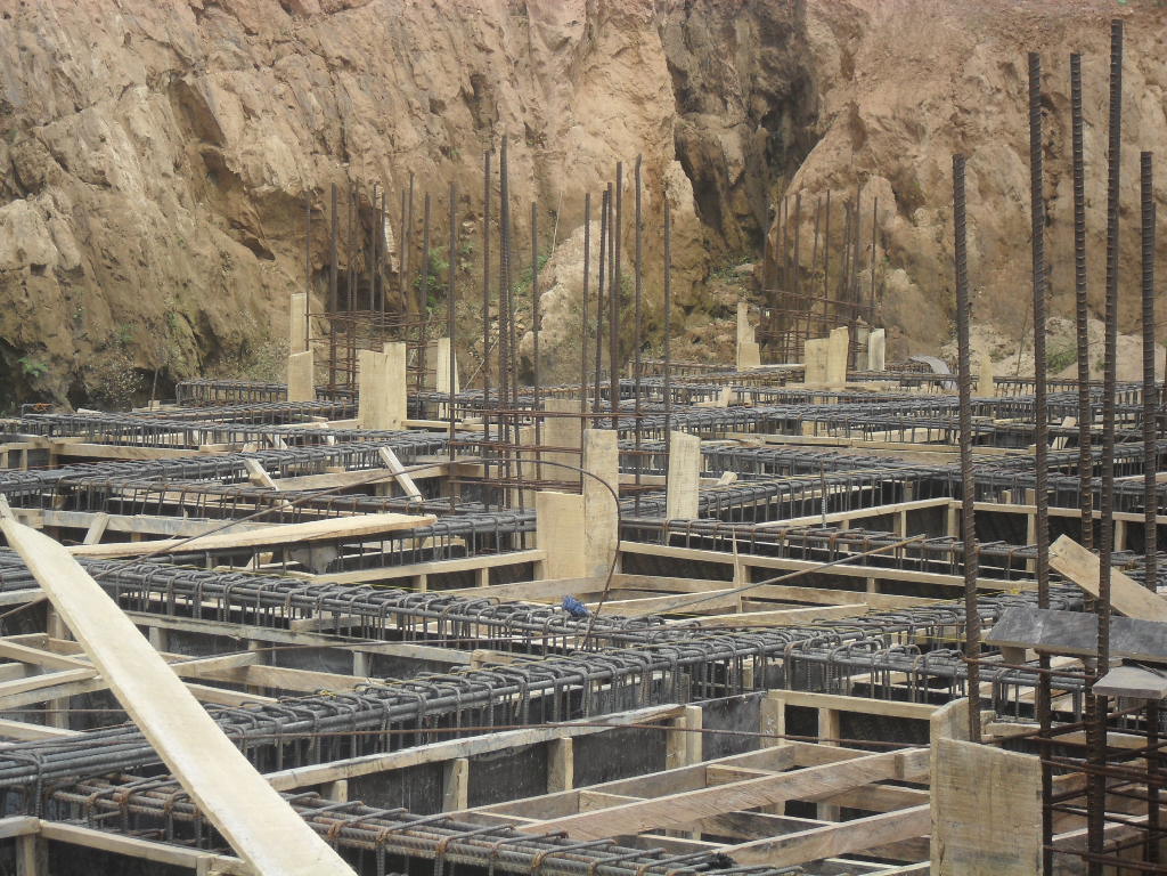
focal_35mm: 105
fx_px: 3540
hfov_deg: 18.7
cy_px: 438
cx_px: 584
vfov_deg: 14.1
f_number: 5.8
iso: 100
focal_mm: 18.9
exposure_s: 1/250
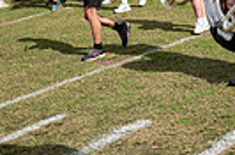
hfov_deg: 18.2
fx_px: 684
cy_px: -137
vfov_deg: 11.8
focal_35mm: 105
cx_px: 307
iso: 40
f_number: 2.8
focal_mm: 24
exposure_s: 1/1250
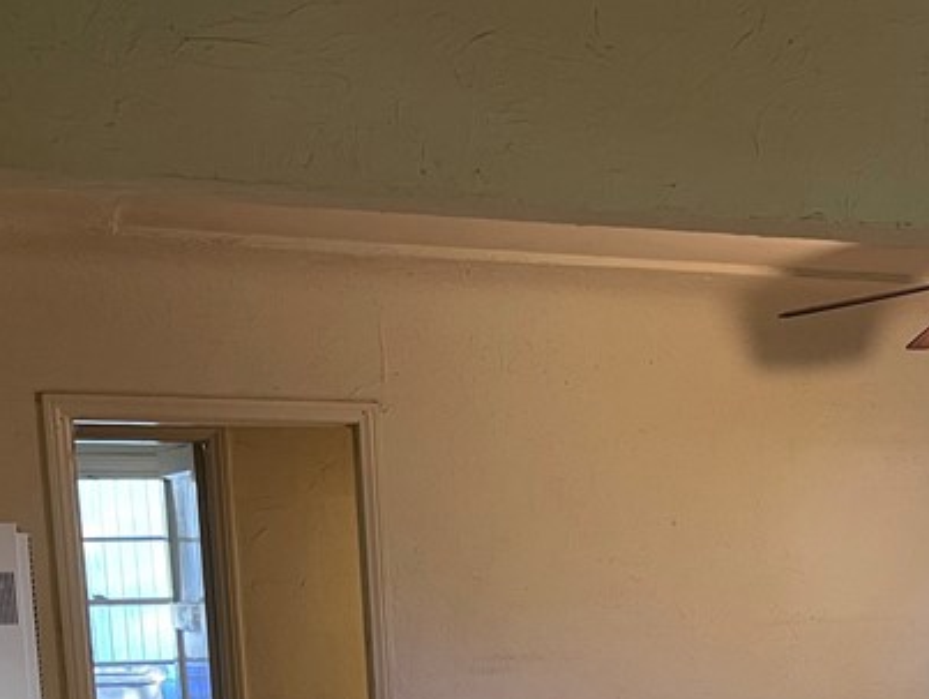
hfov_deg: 27.4
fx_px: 1773
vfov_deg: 21.2
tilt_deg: -7.7
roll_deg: +0.1
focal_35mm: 66
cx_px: 970
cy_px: 771
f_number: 1.6
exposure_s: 1/60
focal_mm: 5.1
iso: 125
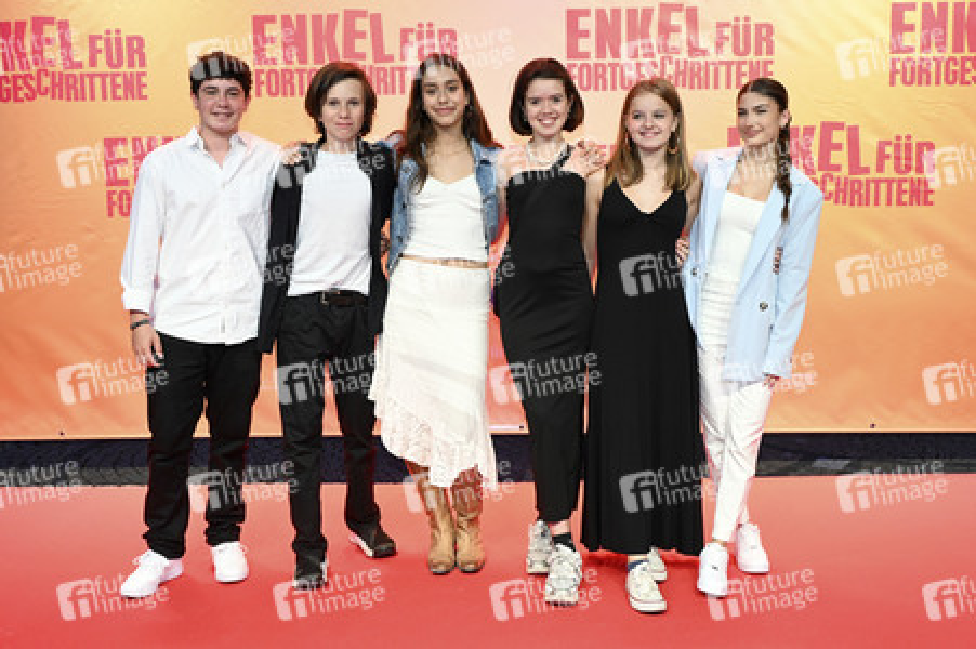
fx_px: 894
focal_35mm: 33
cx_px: 488
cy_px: 324
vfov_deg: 39.9
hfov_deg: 57.3
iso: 1600
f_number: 6.3
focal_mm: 33
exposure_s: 1/160
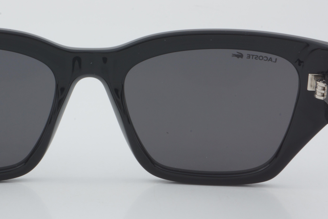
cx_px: 90
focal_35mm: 124
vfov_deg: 11.1
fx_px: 1127
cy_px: 106
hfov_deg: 16.5
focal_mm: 55
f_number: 32
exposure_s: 1/3
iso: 100
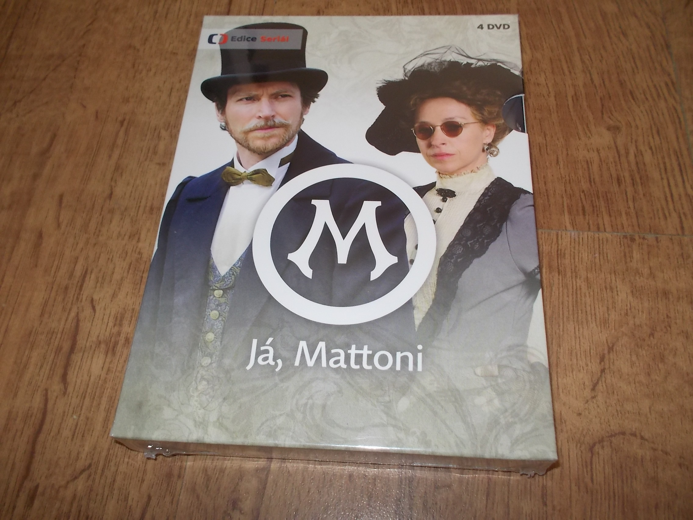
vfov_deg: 48.2
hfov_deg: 61.7
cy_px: 260
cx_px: 346
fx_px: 581
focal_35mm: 29
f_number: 3.3
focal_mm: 4.1
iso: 200
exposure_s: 1/30
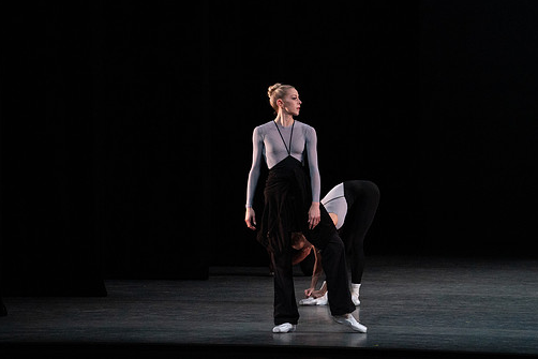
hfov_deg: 8.9
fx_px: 3453
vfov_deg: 6.0
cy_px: 153
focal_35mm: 231
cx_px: 271
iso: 12800
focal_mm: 200
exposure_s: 1/500
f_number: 8
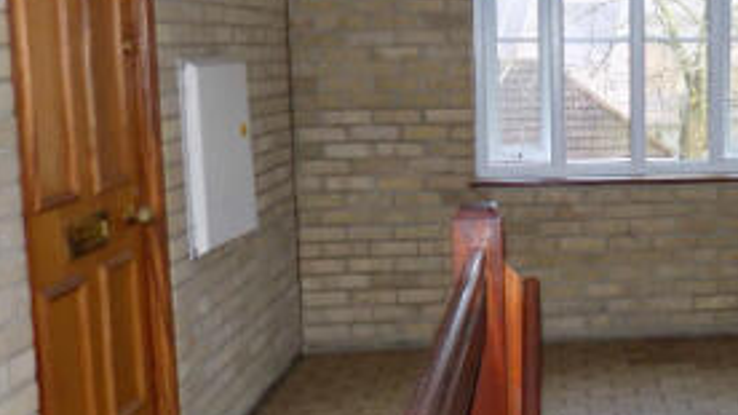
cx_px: 705
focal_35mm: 53
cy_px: 159
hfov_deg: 36.0
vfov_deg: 22.6
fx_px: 1037
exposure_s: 1/30
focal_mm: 4
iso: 320
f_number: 3.1
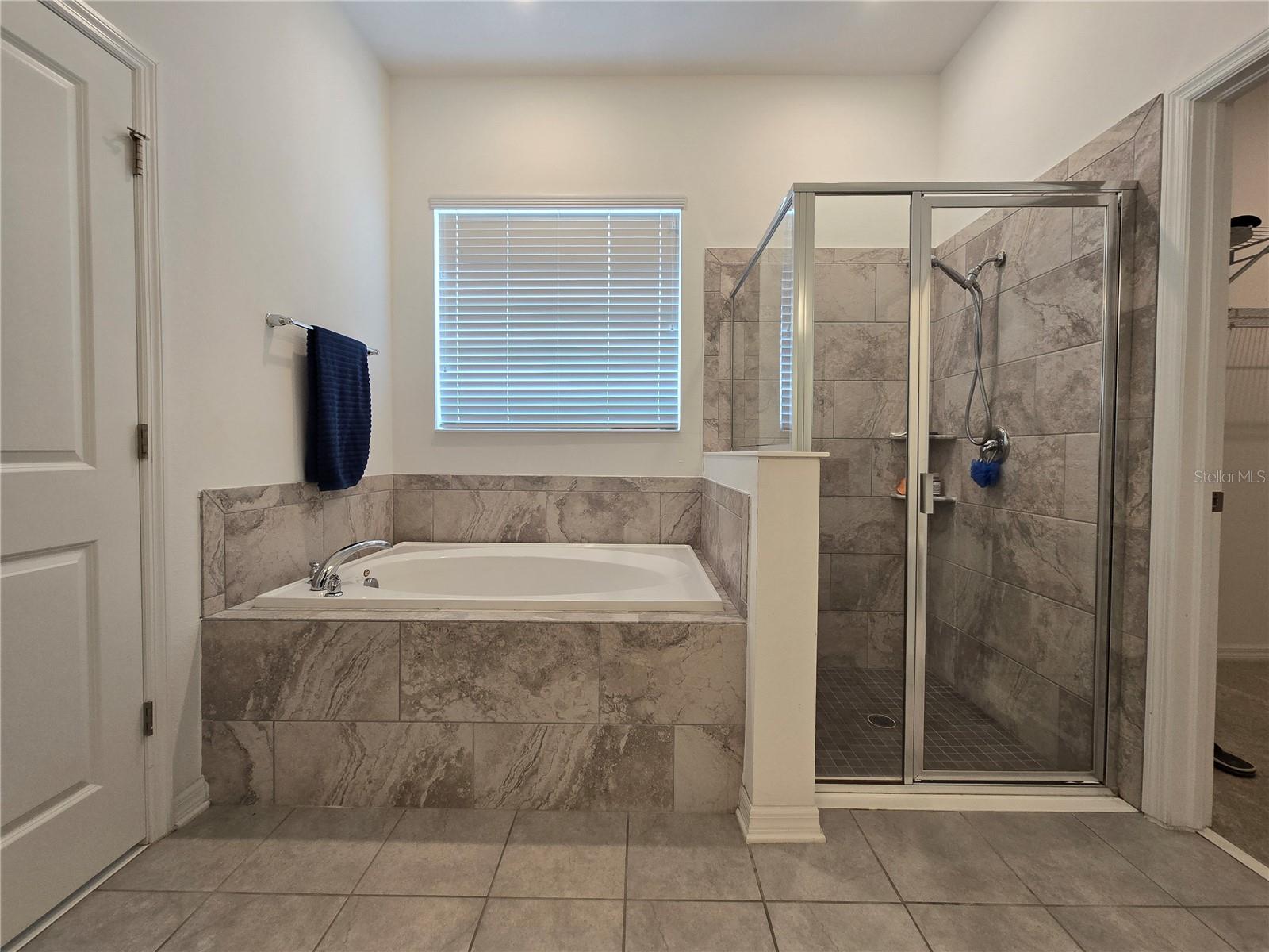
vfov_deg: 89.9
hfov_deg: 106.2
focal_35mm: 13
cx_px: 634
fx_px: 477
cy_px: 476
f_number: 2.2
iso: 100
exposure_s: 1/60
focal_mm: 2.2
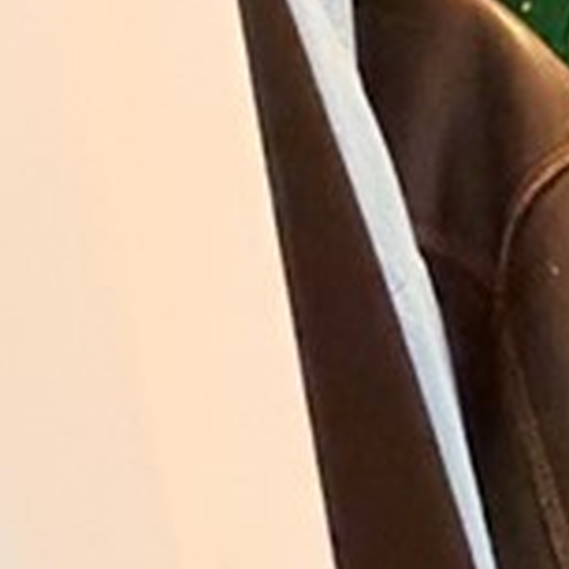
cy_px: 524
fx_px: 1544
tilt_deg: -10.4
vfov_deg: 20.4
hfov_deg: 11.4
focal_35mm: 83
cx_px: 1722
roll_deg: +0.9
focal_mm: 2.22
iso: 640
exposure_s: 1/60
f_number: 2.2
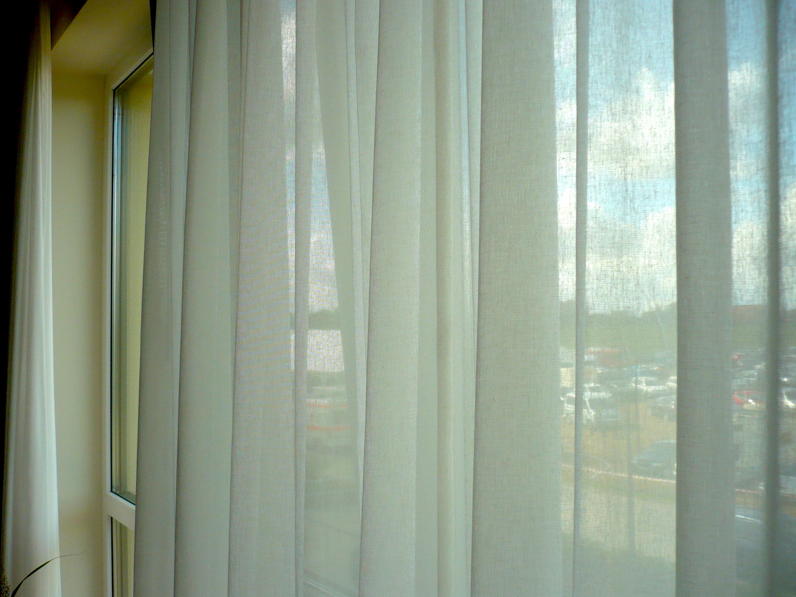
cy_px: 298
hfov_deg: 52.6
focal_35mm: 35
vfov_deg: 40.7
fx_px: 805
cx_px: 398
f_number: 2.8
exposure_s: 1/400
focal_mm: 5.8
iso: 100
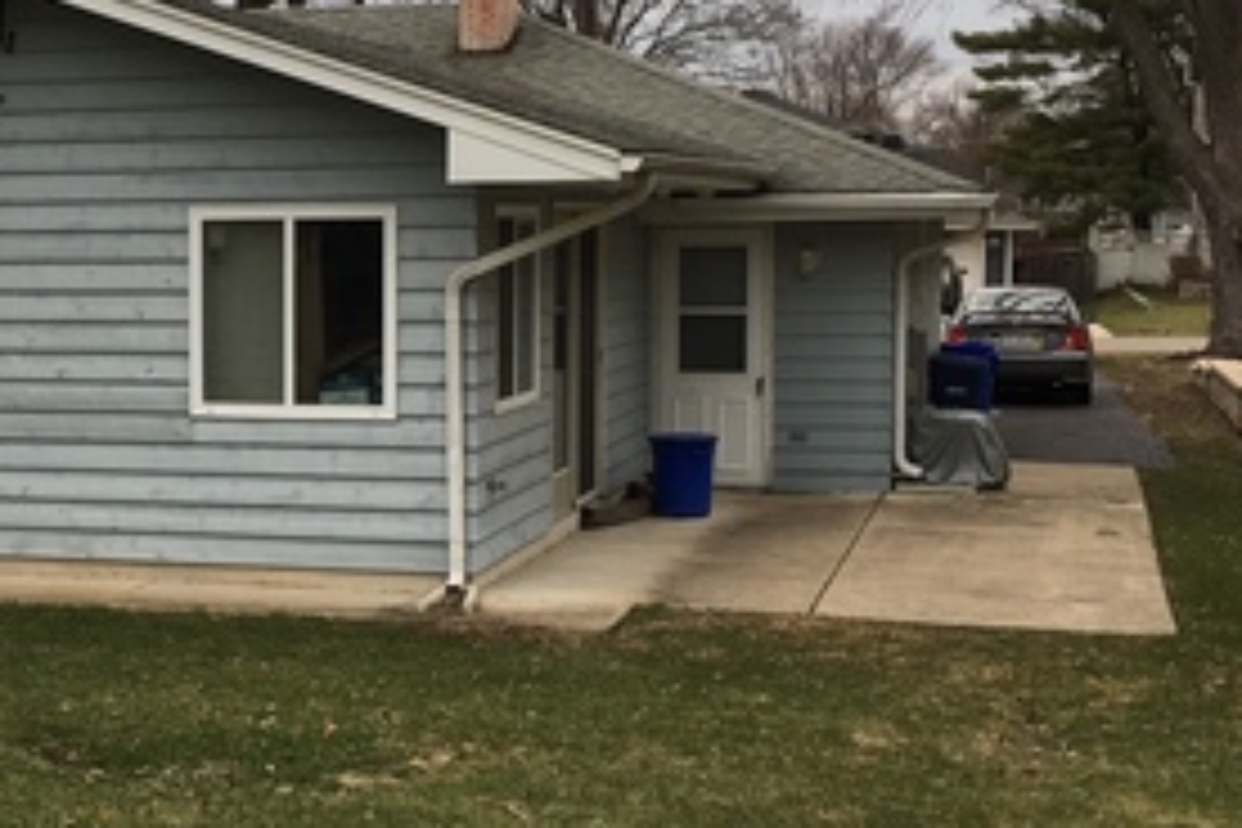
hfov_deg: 28.0
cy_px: 450
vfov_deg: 19.5
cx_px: 189
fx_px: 2415
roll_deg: -0.8
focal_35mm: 70
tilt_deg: -5.1
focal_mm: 4.15
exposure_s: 1/587
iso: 32
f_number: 2.2
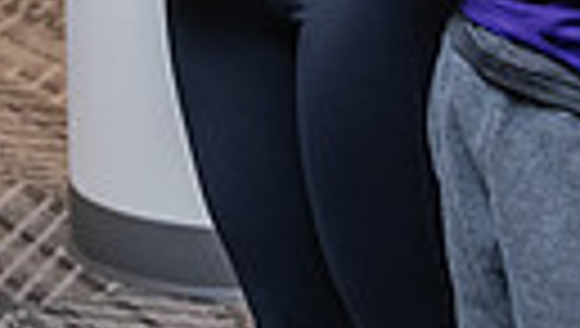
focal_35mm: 188
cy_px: -505
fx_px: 2896
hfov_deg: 11.4
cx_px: 162
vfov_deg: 6.2
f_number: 3.2
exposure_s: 1/250
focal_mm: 40
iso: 1250
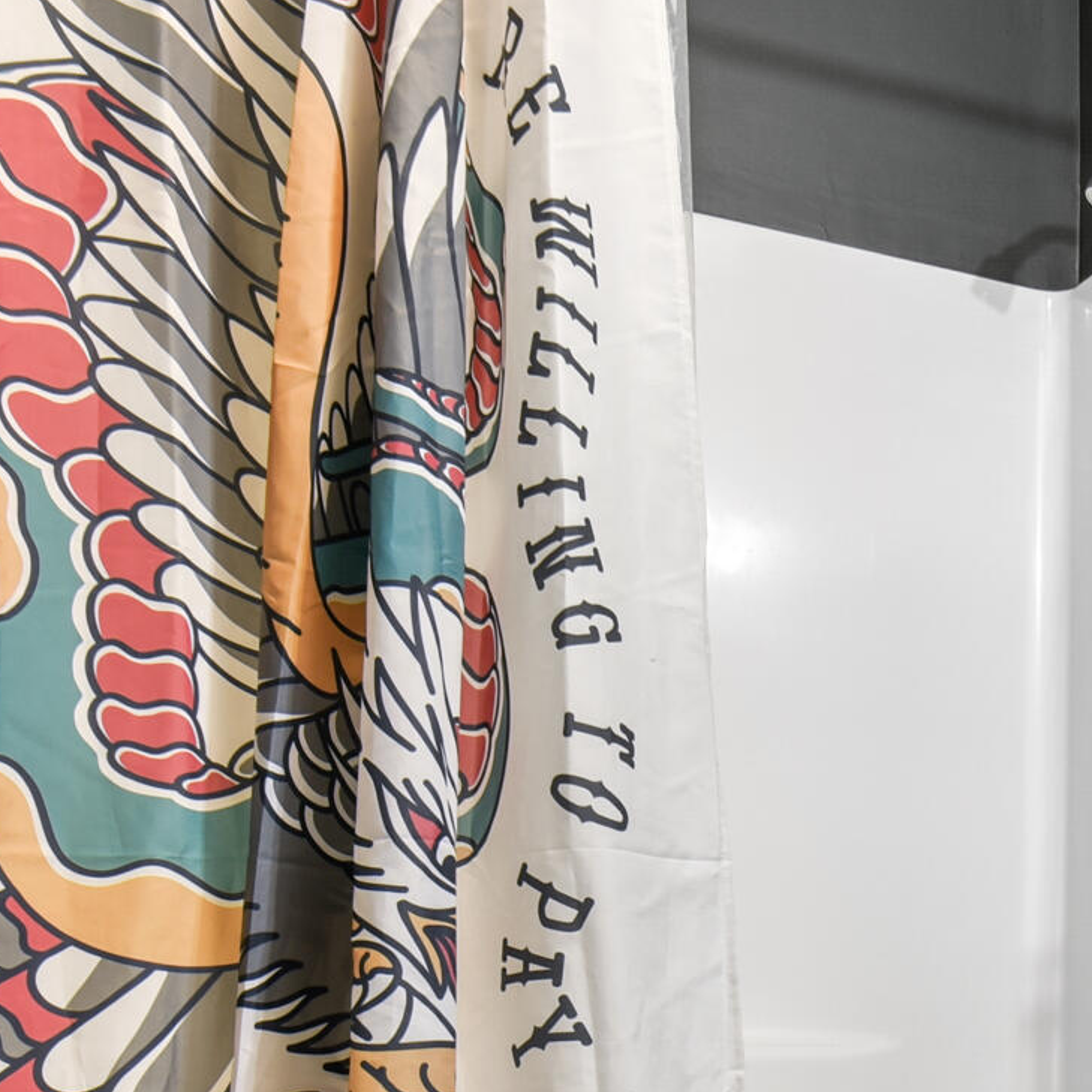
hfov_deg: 25.7
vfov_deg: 29.7
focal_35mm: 56
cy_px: 906
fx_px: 1999
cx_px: 1457
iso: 100
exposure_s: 8
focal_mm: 16
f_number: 9
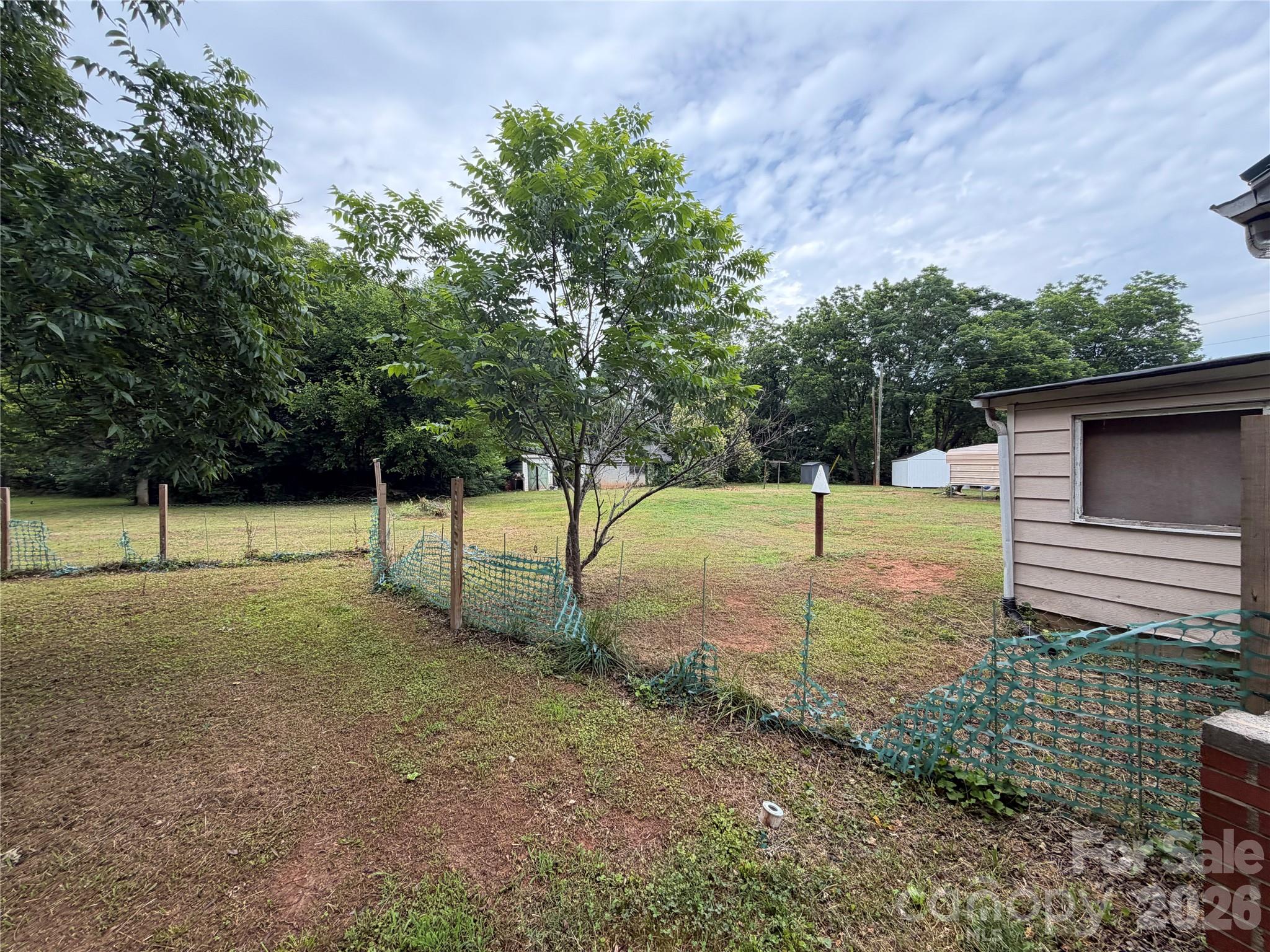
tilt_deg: +1.8
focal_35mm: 14
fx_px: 514
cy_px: 476
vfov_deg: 85.7
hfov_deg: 102.1
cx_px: 635
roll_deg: -0.5
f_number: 2.2
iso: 40
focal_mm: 2.22
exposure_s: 1/502
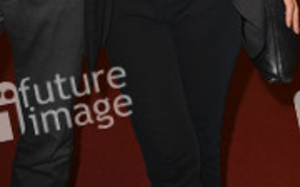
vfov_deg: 11.8
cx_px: 95
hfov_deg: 20.3
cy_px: -144
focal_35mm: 102
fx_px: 833
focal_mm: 45
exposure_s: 1/80
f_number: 5
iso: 1250
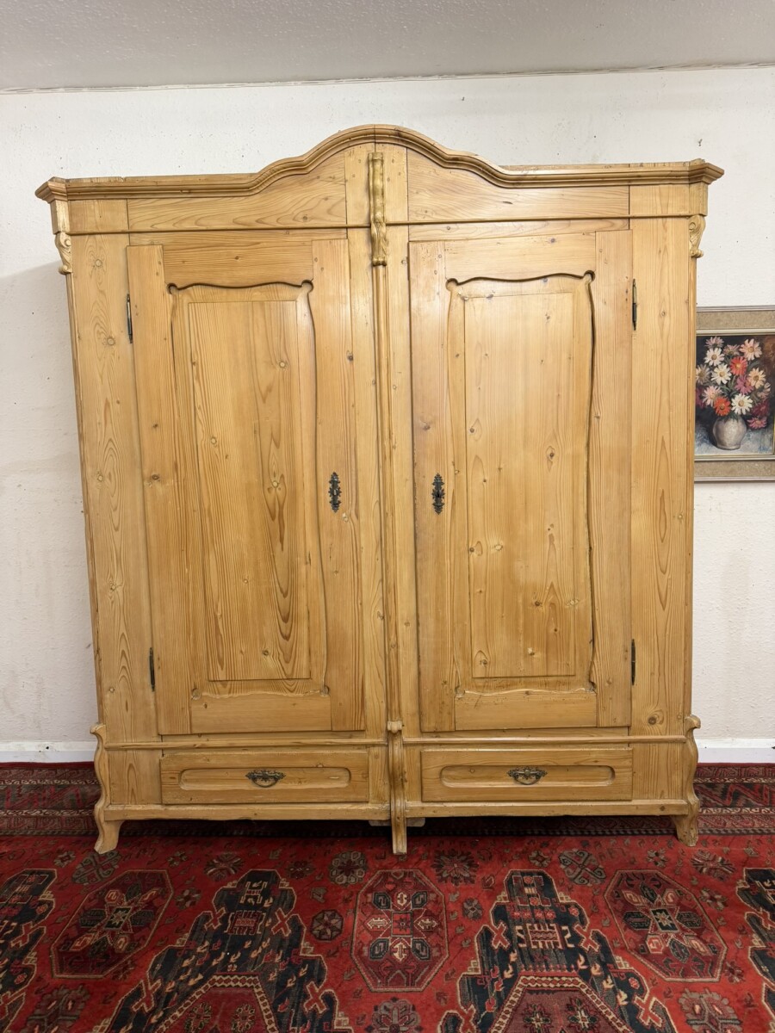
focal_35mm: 24
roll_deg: +0.9
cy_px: 516
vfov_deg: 71.6
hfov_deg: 56.8
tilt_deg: -6.0
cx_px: 388
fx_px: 716
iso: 200
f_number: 1.78
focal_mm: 6.76
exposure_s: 1/100
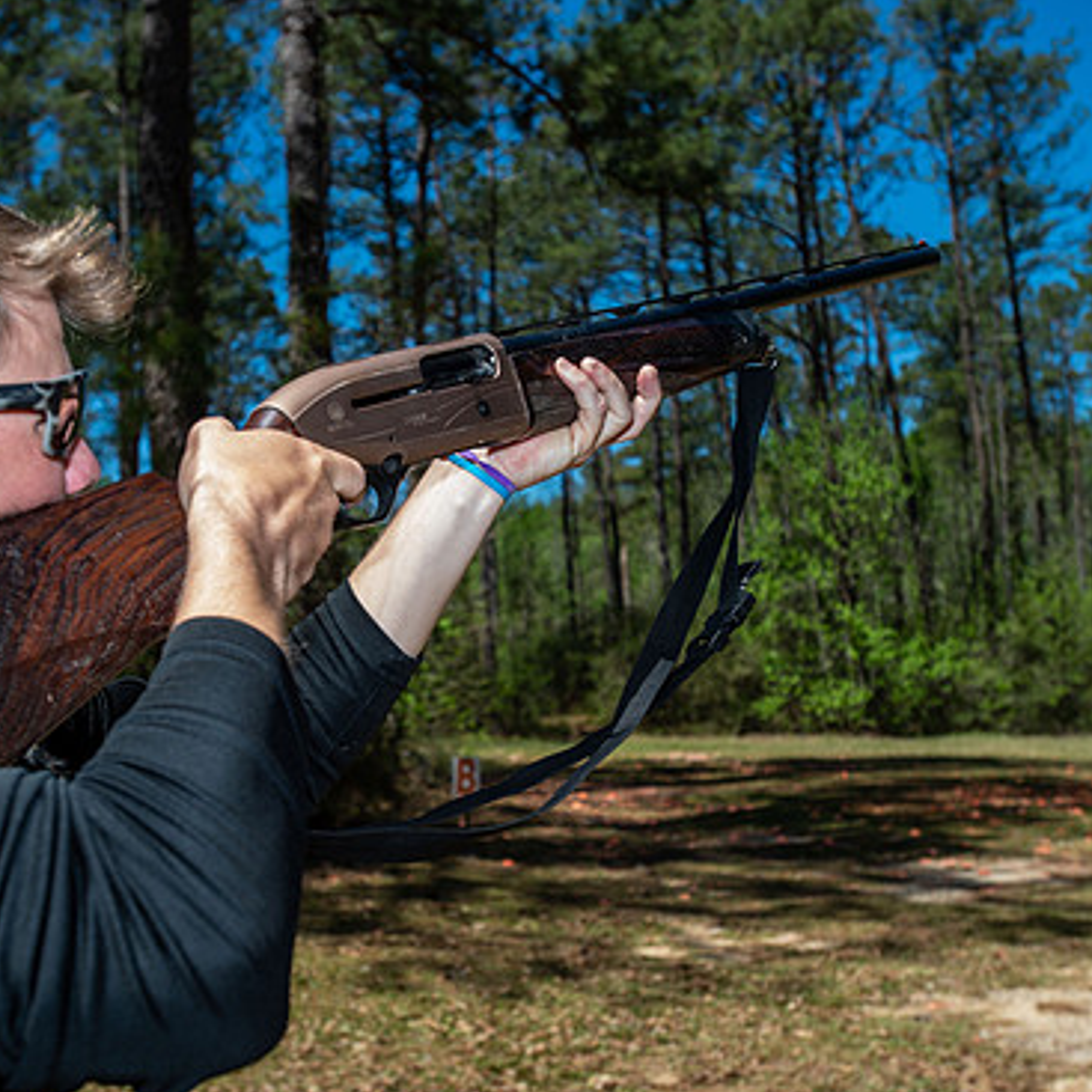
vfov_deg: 36.1
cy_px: 568
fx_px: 1677
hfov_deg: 36.0
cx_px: 485
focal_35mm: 47
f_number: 5.6
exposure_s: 1/250
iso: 100
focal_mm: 35
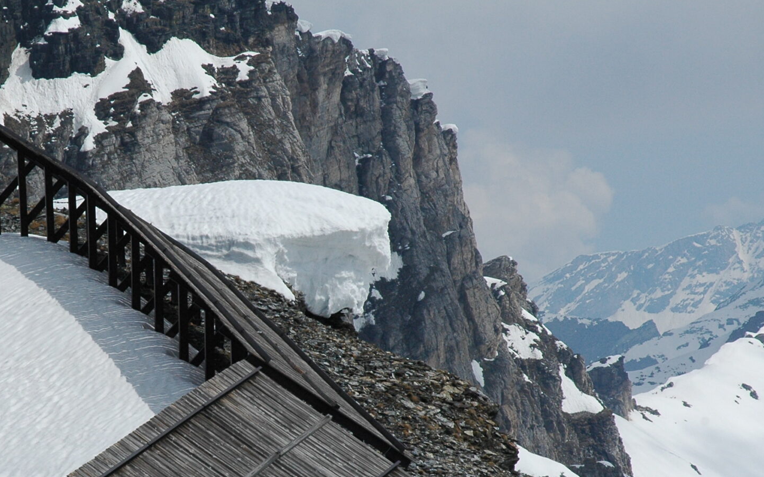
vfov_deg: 7.5
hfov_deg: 11.9
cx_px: 208
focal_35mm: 176
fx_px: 3662
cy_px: 358
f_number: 13
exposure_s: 1/1000
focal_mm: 65
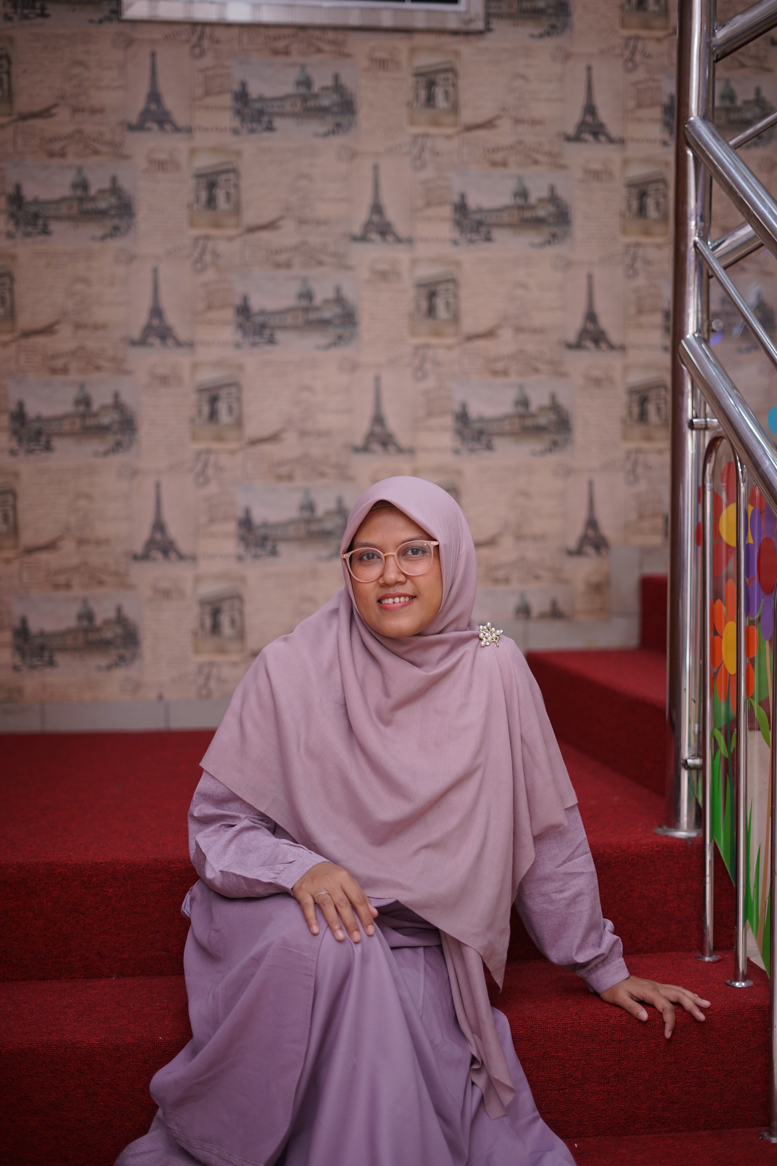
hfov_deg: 27.0
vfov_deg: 39.6
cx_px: 388
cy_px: 583
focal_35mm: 50
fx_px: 1619
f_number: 1.8
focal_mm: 50
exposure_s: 1/100
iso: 320
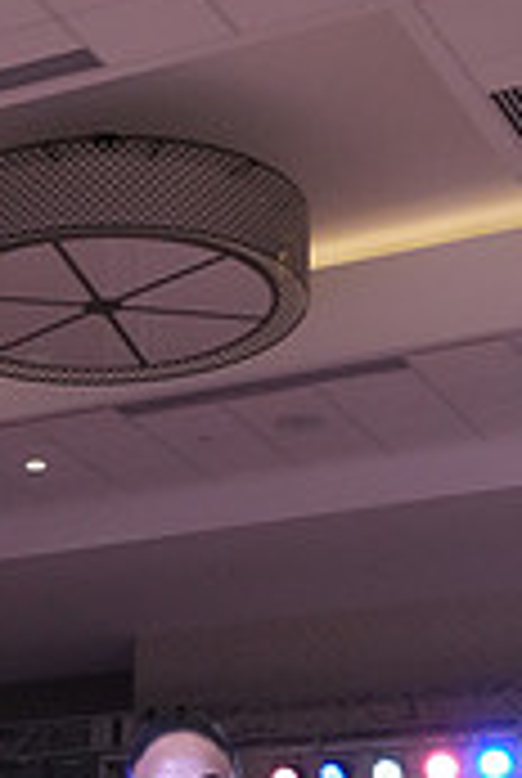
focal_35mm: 107
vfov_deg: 17.0
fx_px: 2318
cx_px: -155
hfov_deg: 12.5
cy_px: 1205
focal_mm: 32
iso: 5000
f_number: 5.6
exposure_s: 1/250
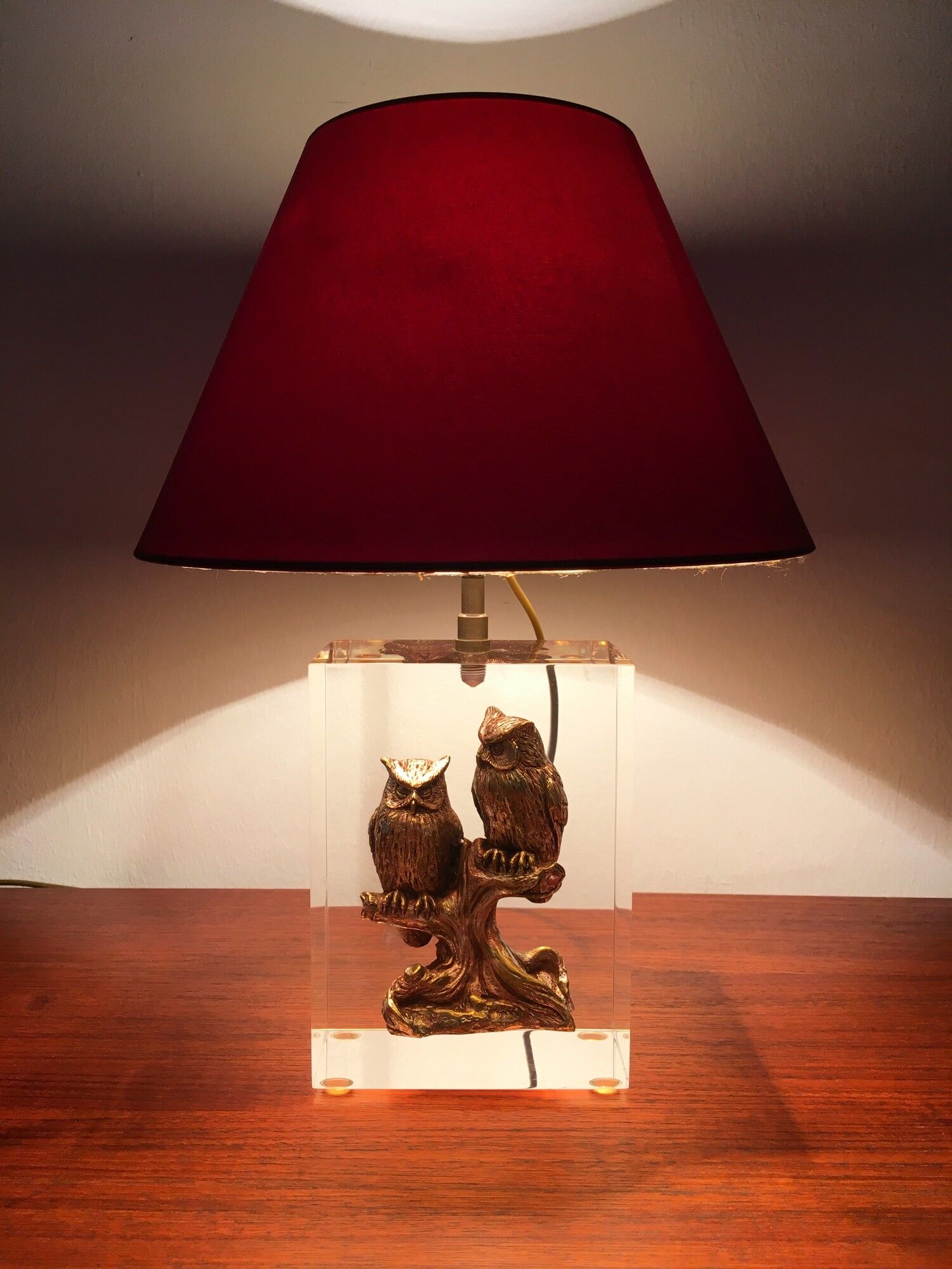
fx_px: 1063
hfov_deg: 48.2
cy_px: 634
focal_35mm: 29
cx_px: 476
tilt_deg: -7.0
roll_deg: +1.3
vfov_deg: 61.7
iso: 25
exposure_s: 1/33
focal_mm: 4.15
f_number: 2.2
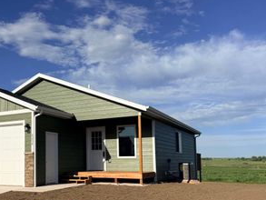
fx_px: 315
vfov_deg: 34.8
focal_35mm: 41
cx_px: 64
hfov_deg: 44.1
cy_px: 137
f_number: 1.78
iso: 80
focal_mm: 6.76
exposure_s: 1/9091
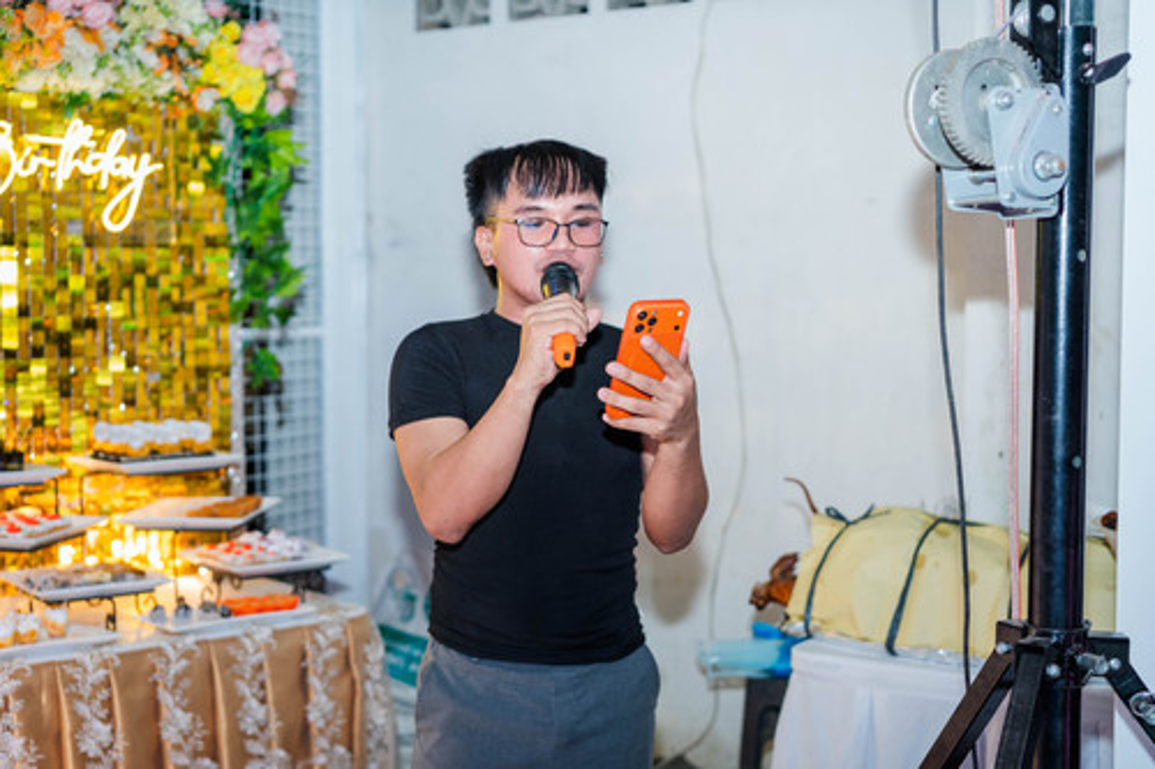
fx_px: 1604
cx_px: 578
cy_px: 384
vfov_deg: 27.0
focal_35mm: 50
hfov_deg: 39.6
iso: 1250
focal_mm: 50
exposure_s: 1/200
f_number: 2.8
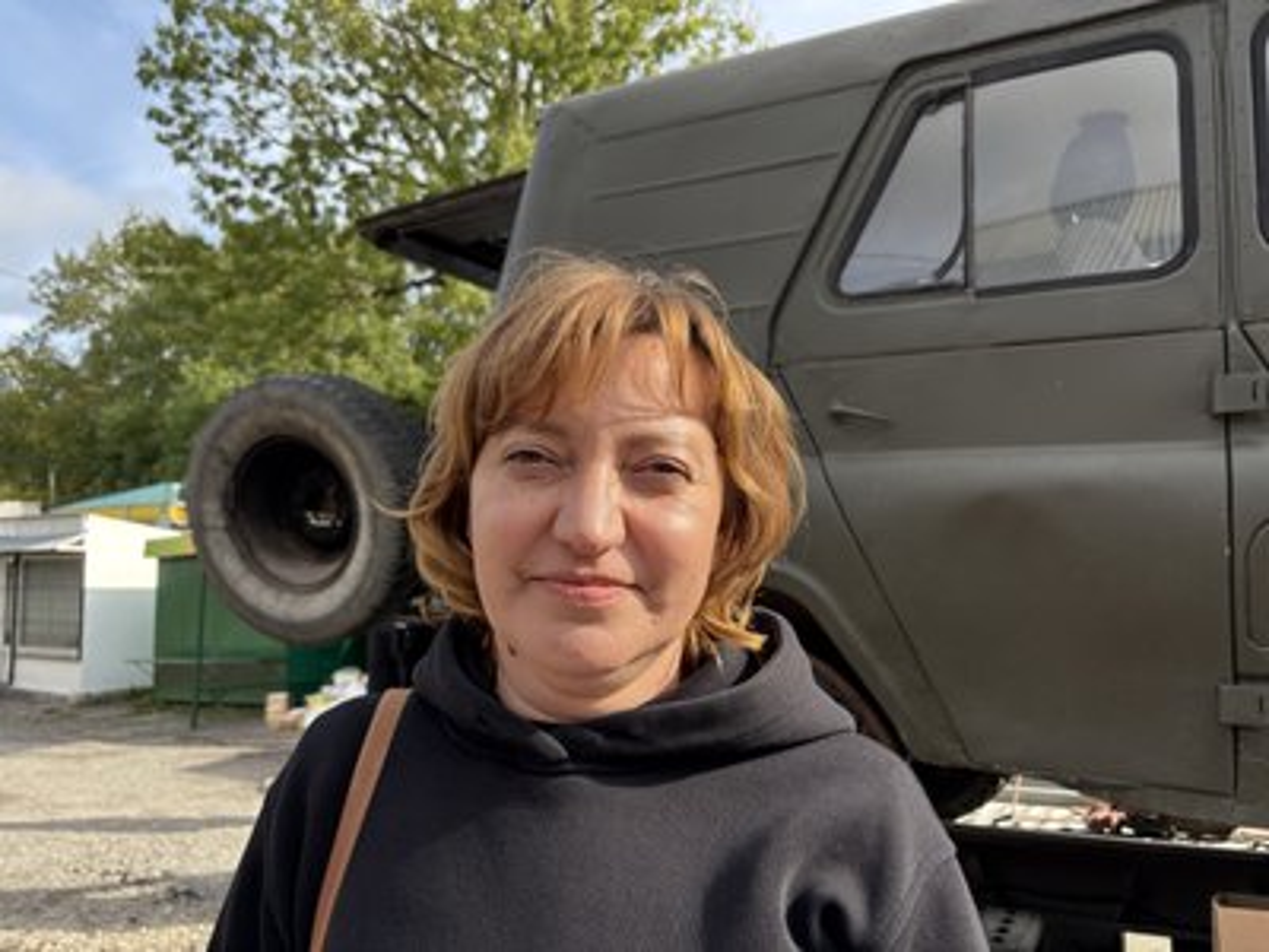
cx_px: 634
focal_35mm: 26
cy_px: 476
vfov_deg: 53.1
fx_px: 953
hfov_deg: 67.3
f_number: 1.6
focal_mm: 5.96
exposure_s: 1/1381
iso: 50
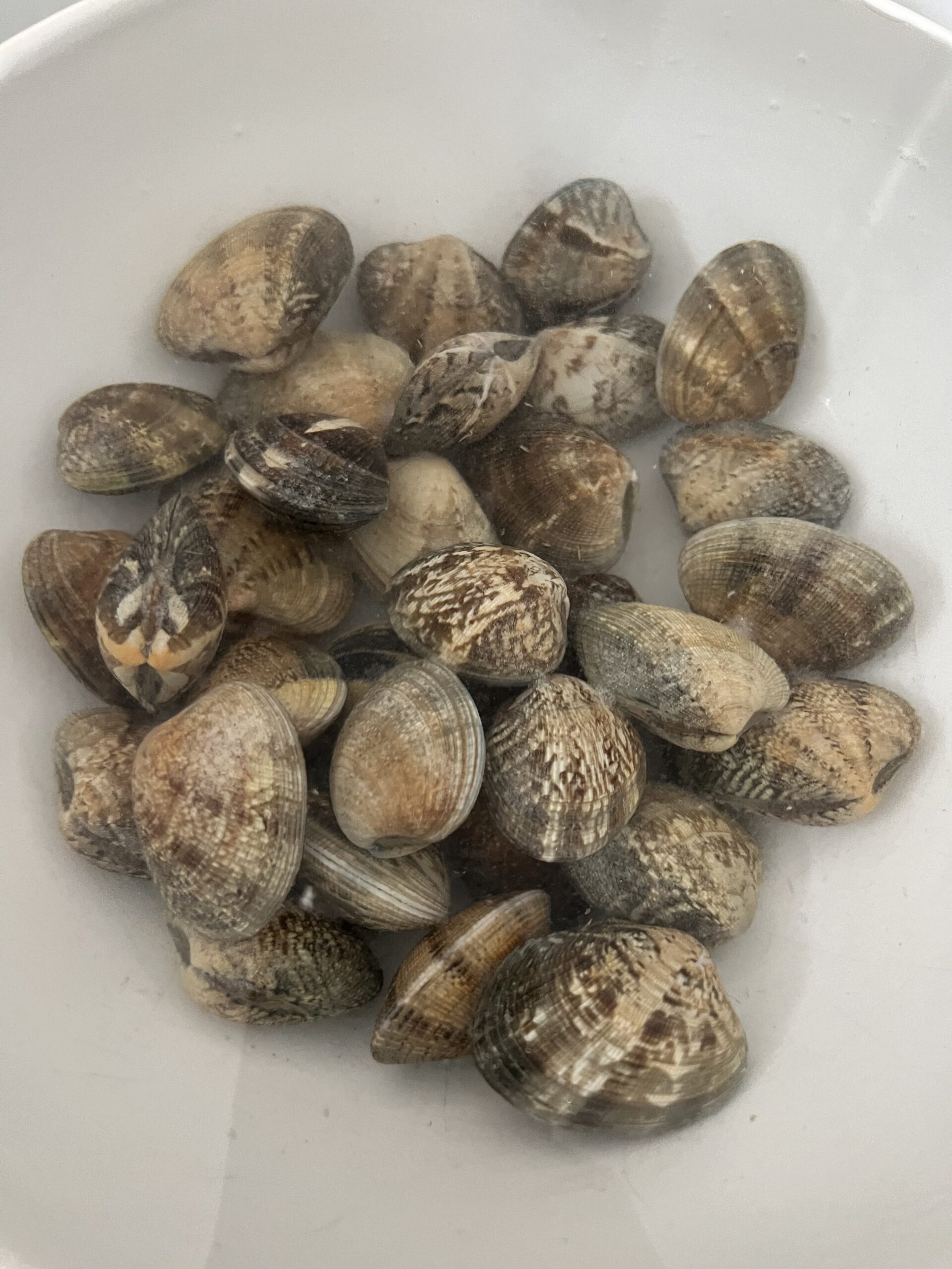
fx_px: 953
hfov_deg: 53.1
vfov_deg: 67.3
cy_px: 634
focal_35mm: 26
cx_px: 476
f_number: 1.5
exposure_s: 1/60
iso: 400
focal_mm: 5.7
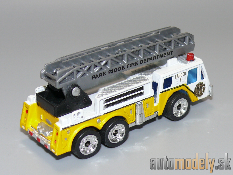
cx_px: 116
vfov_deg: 14.4
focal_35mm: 103
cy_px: 88
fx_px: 693
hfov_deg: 19.1
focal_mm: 13.5
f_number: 4
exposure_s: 1/30
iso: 100
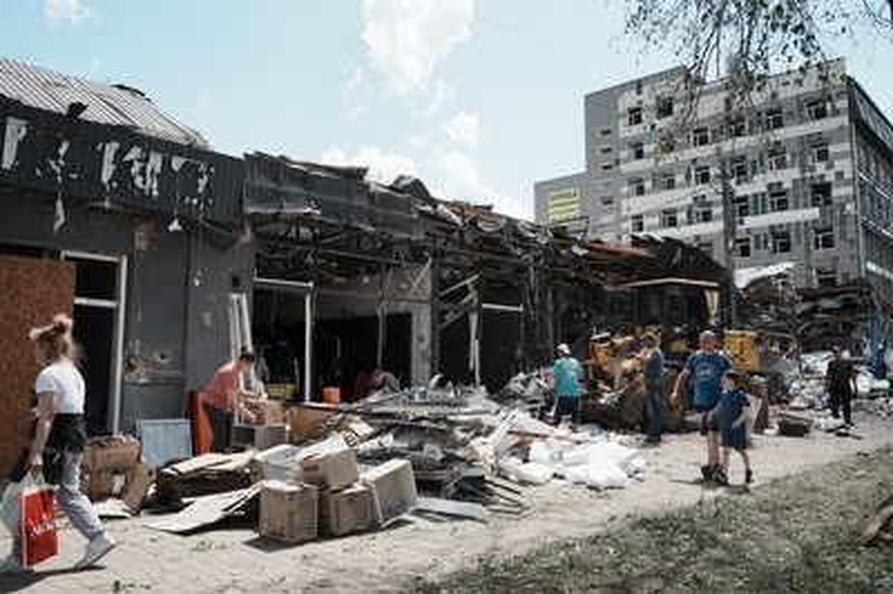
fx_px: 694
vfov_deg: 46.3
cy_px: 297
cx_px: 446
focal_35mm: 28
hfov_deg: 65.5
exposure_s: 1/400
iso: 100
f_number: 7.1
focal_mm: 28
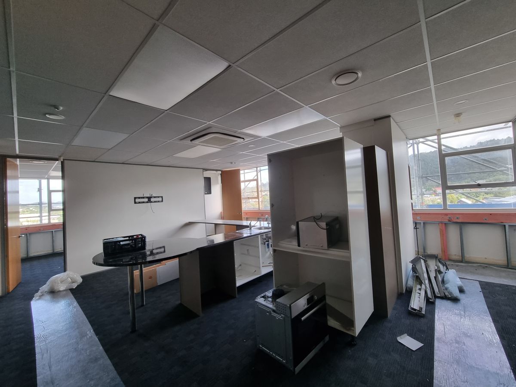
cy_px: 194
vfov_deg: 89.9
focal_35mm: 13
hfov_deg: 106.2
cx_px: 258
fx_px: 194
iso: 160
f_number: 2.2
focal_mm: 2.2
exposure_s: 1/50
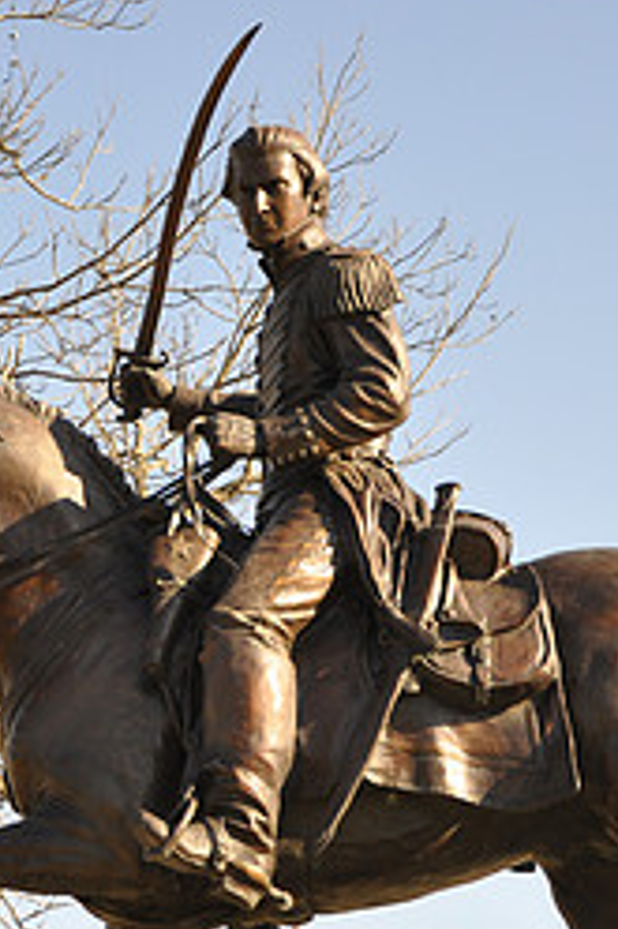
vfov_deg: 15.4
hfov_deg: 10.3
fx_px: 3429
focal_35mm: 133
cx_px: 296
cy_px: 665
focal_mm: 38
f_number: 5.6
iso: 220
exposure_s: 1/125
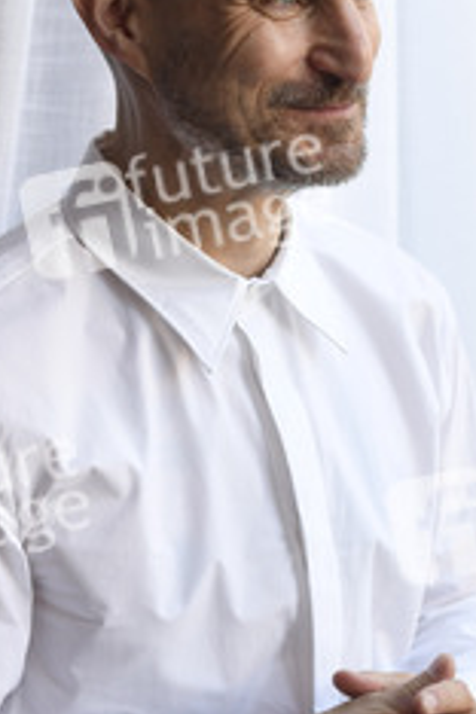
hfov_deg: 9.3
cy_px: 360
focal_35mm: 147
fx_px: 2915
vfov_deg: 14.0
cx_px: 265
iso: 800
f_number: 5
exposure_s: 1/200
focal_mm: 86
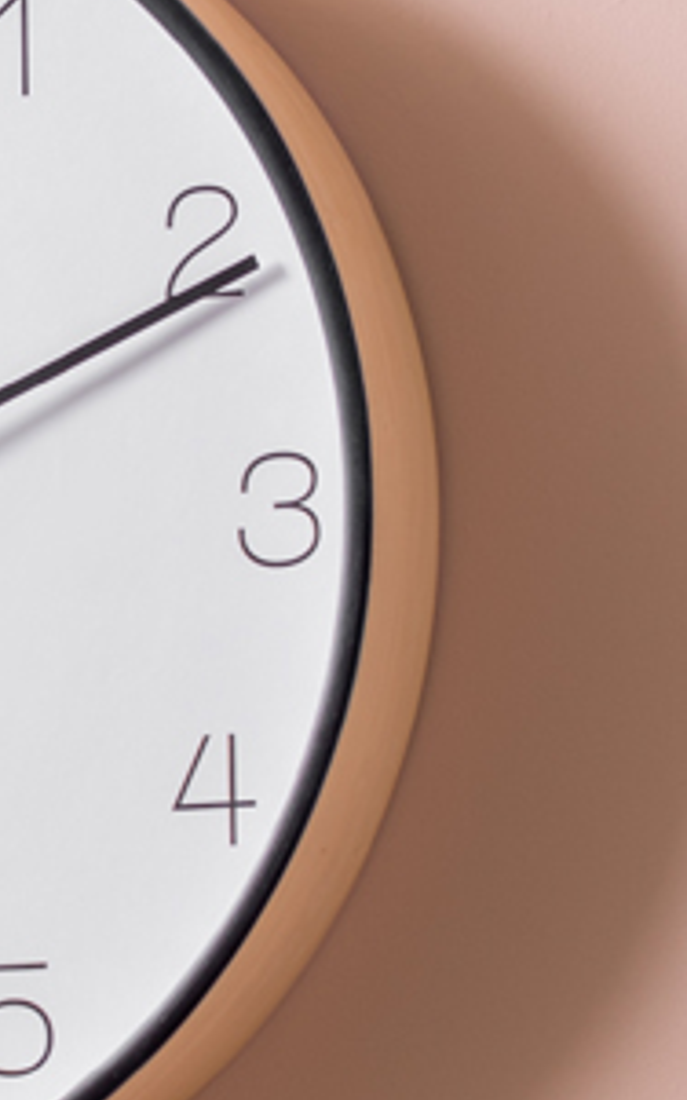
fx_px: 14026
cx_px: -543
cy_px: 2098
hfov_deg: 2.8
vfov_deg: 4.4
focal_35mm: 468
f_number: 7.1
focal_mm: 92
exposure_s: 1/100
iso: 64
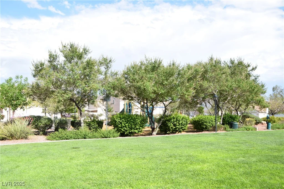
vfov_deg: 43.7
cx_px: 142
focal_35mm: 30
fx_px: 237
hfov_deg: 61.9
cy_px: 94
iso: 200
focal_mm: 20
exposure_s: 1/400
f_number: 10
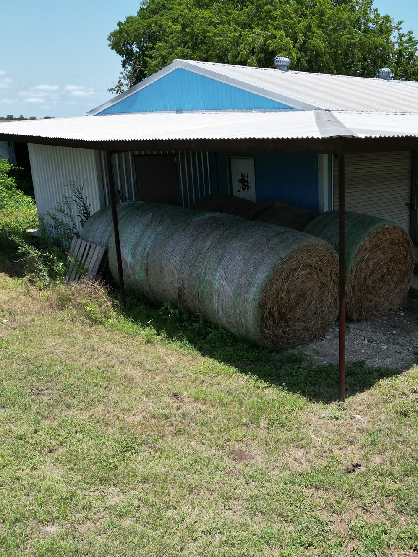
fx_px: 596
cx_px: 335
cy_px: 300
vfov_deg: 50.1
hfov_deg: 37.3
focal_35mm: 37
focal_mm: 6.72
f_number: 1.7
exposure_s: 1/3000
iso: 130
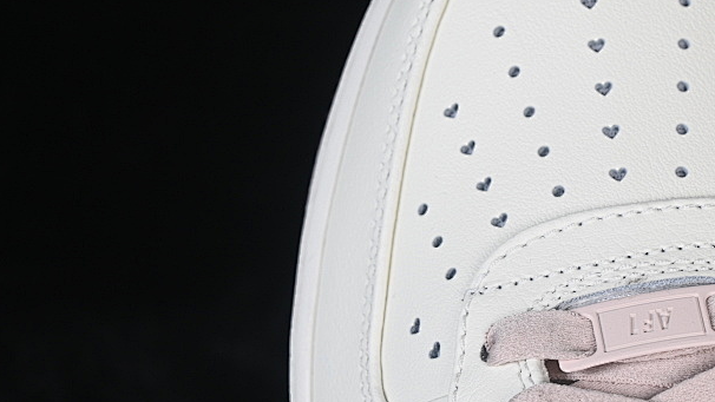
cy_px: 248
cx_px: 588
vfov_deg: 8.7
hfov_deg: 15.2
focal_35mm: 140
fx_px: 2654
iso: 160
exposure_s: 1/80
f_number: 7.1
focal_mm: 50
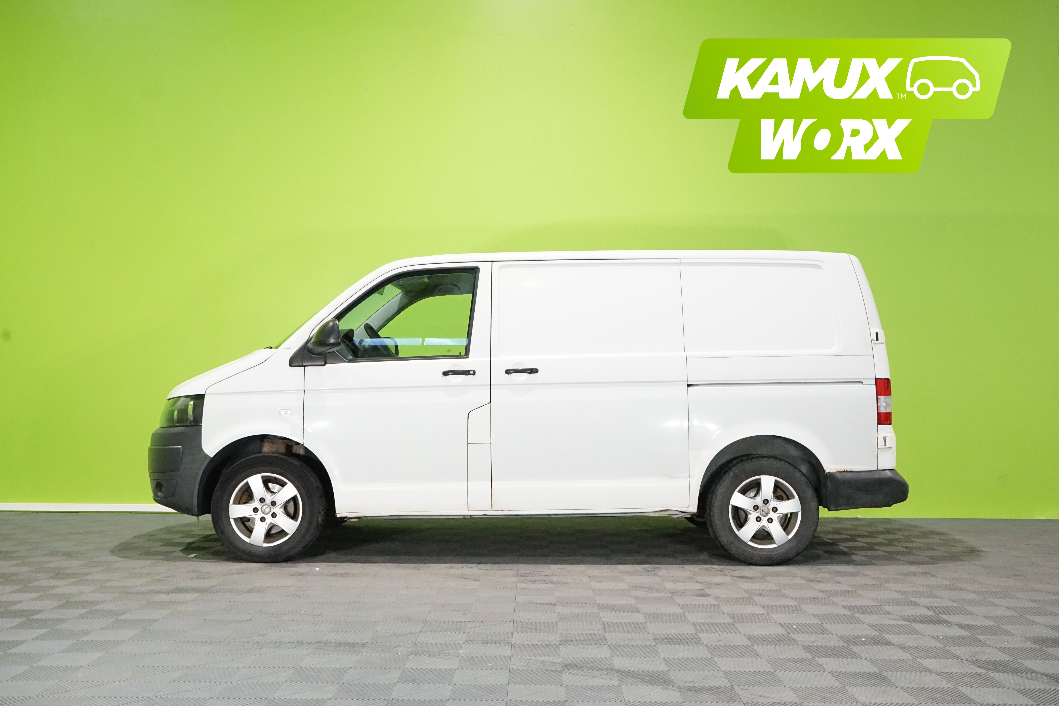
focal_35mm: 34
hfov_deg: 55.8
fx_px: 1000
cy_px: 353
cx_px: 530
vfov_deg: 38.9
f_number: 8
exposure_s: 1/125
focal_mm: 34
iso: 6400
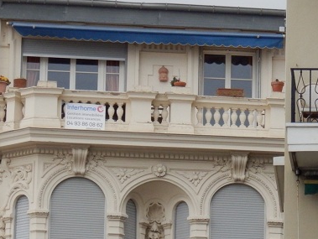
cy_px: 82
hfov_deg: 5.1
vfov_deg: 3.8
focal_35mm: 390
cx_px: 318
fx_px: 3586
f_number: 5.8
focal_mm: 33.2
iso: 400
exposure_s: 1/160
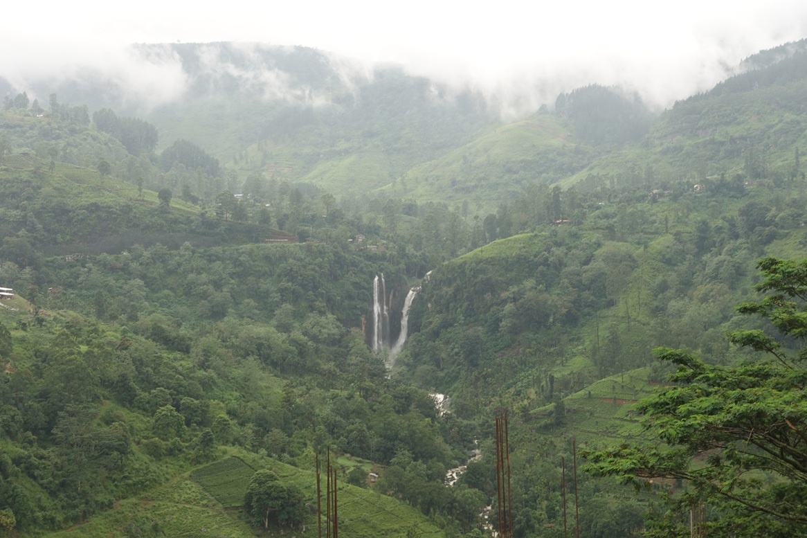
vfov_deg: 27.5
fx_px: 1098
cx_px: 404
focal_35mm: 49
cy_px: 269
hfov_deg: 40.3
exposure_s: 1/80
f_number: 5.6
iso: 125
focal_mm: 17.9
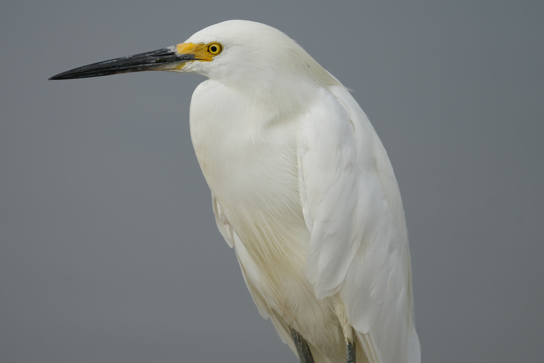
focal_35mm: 789
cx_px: 220
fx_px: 11922
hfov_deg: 2.6
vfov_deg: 1.7
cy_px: 144
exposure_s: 1/1600
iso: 320
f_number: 5.6
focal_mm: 600
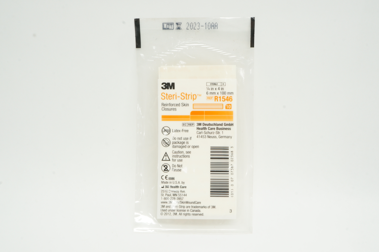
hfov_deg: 43.2
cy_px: 120
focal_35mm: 46
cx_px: 194
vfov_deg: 29.5
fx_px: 479
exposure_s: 1/5
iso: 400
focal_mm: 29
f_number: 18
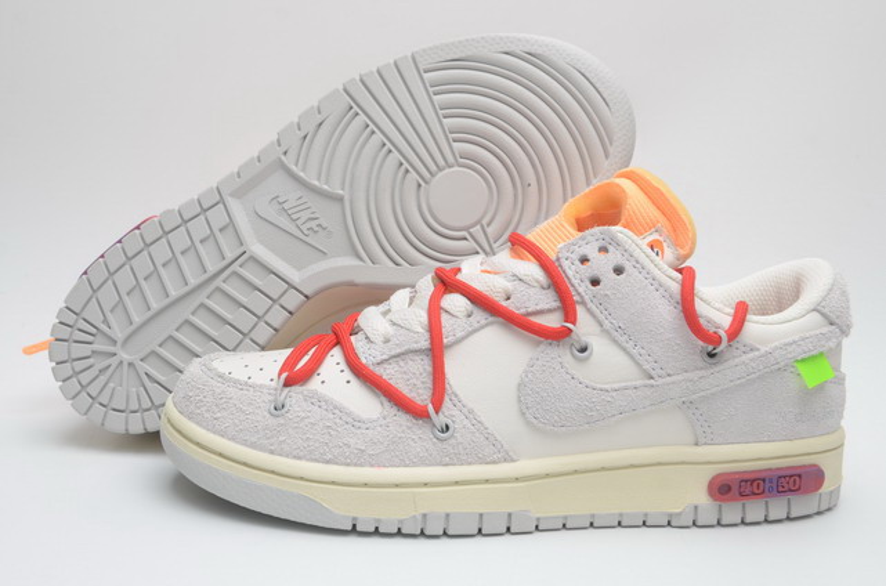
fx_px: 1031
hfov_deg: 46.5
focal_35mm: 42
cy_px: 293
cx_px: 443
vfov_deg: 31.7
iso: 100
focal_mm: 28
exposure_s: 1/125
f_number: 8
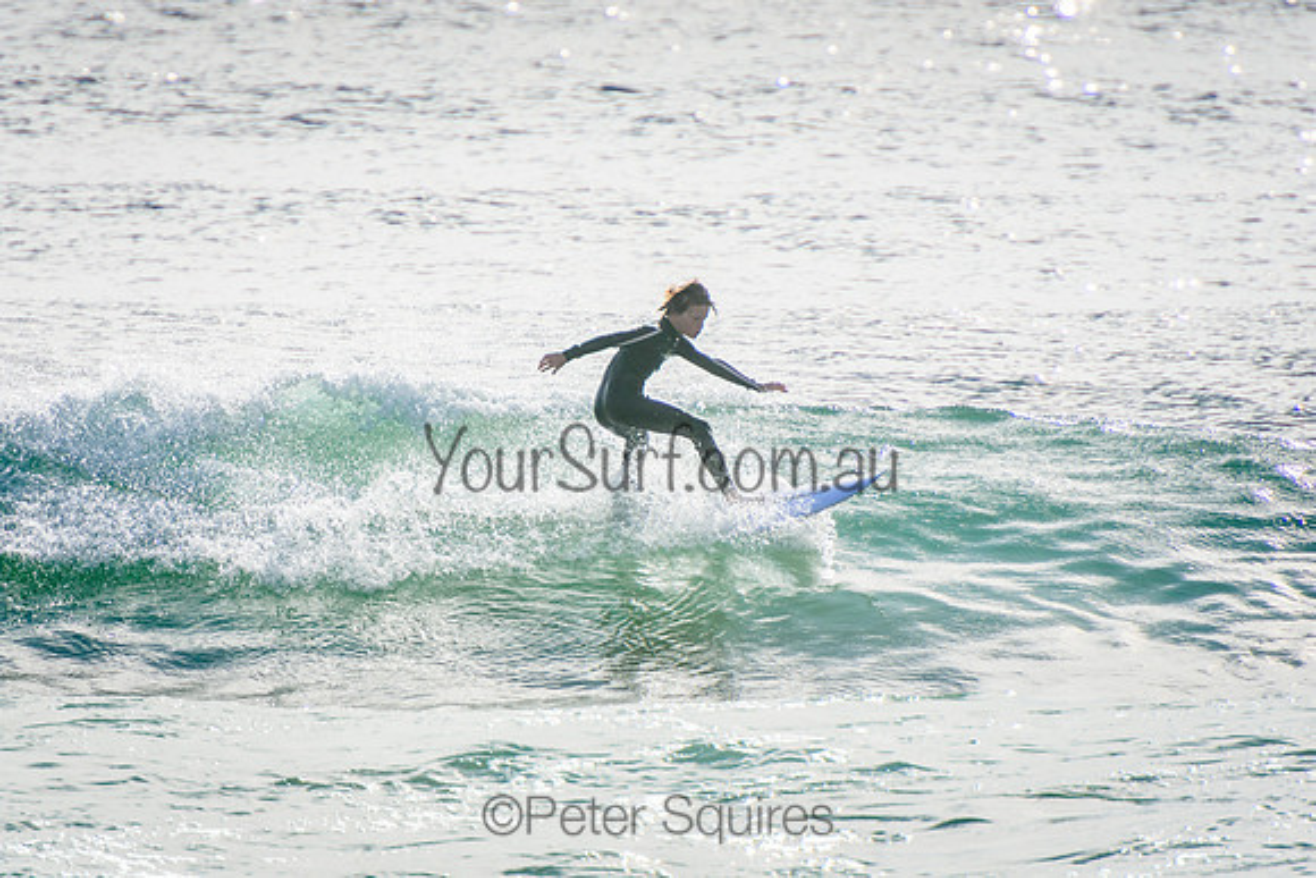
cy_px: 439
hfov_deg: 3.4
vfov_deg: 2.3
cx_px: 658
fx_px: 21937
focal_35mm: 600
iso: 220
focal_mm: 400
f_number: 5.6
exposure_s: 1/2000
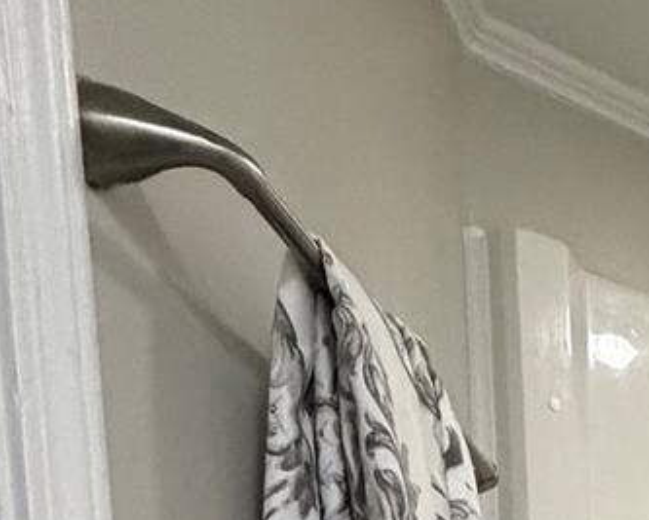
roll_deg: -1.3
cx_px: 834
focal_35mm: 63
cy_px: 1075
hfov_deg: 25.9
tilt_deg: -12.5
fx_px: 1211
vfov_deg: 17.0
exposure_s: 1/60
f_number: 2.2
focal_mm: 2.22
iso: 500
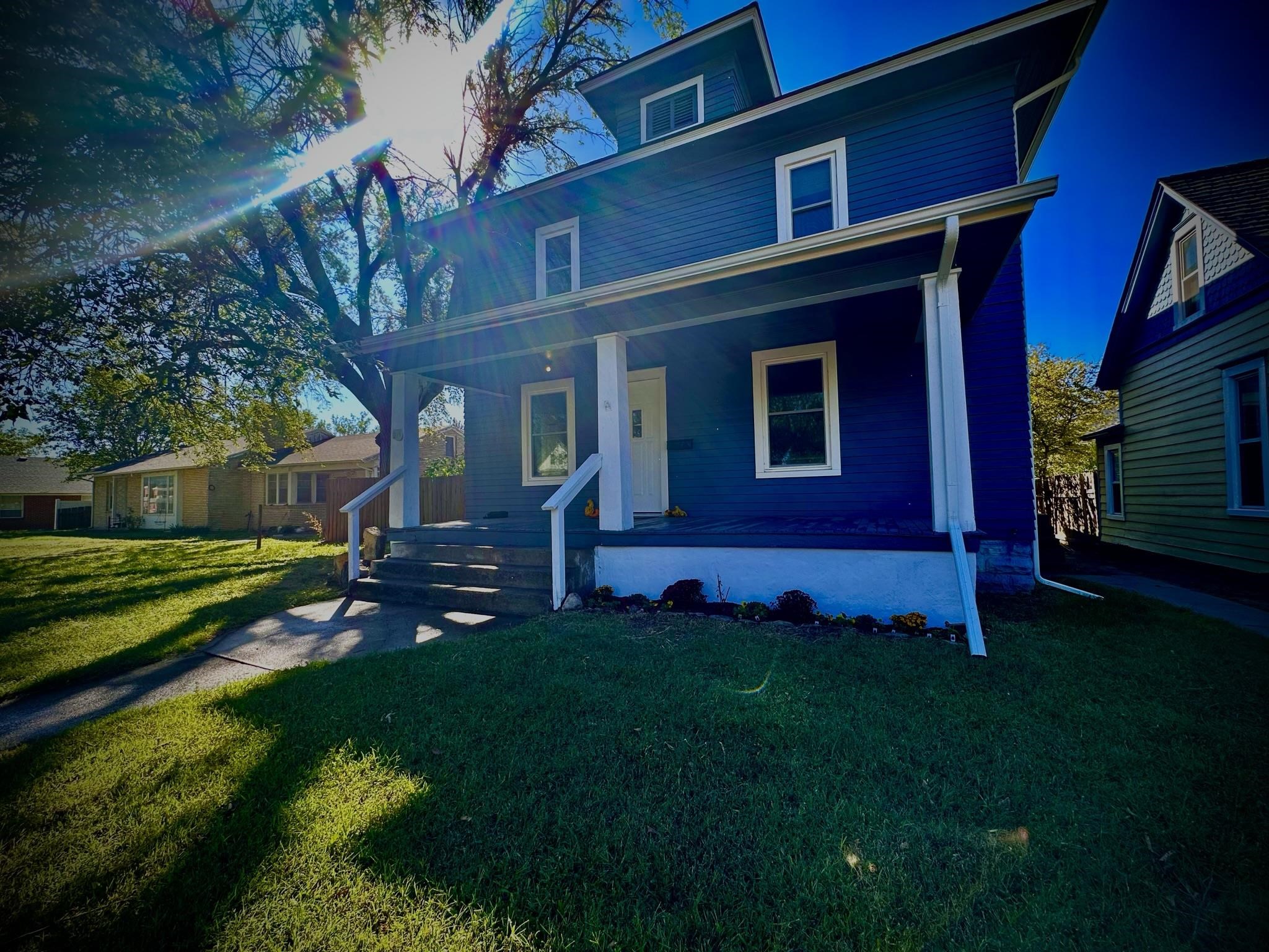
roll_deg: +0.5
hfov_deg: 102.1
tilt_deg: +1.5
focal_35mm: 14
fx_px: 513
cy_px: 476
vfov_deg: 85.7
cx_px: 634
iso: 40
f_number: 2.2
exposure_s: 1/428
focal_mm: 2.22
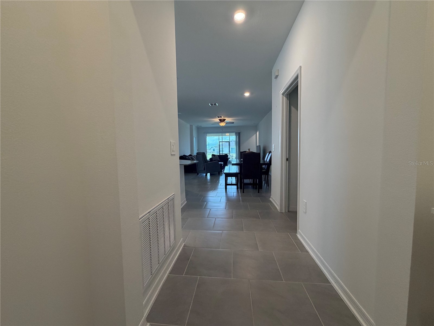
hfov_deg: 102.1
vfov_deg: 85.7
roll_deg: +1.3
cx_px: 217
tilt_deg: -5.4
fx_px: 176
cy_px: 163
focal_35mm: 14
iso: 320
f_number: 2.2
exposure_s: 1/120
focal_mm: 2.22
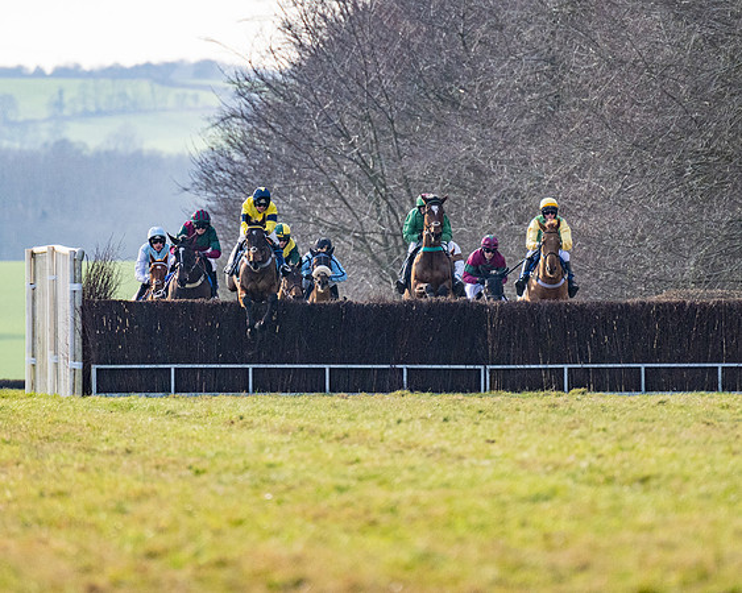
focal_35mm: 558
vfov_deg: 2.8
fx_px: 12257
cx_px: 405
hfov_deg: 3.5
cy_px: 277
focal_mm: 280
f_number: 4
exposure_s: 1/5000
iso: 800
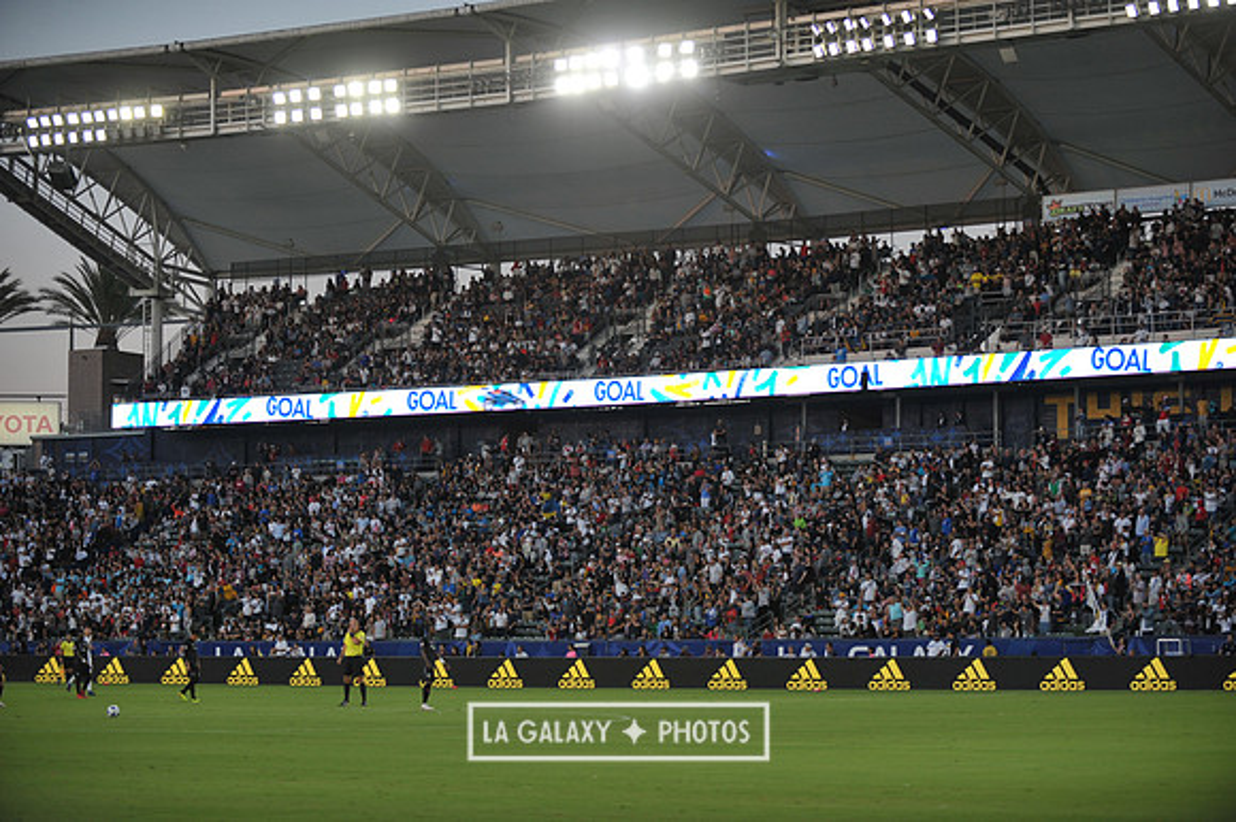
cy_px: 411
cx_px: 618
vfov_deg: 15.9
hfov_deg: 23.7
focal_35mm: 86
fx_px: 2951
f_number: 2.8
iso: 640
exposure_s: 1/1000
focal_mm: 86
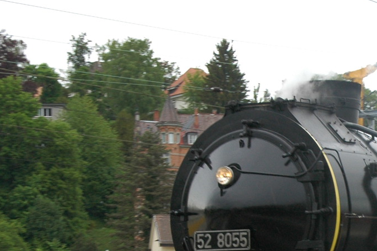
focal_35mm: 123
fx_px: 1291
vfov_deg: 10.9
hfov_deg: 16.1
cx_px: 425
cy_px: 298
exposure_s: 1/160
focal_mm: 29
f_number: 6.3
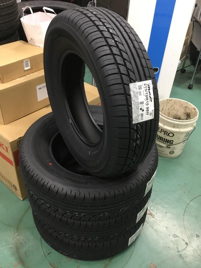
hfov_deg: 45.4
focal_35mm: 31
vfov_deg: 58.4
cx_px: 100
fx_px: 240
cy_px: 134
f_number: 2.4
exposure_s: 1/30
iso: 160
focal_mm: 3.3
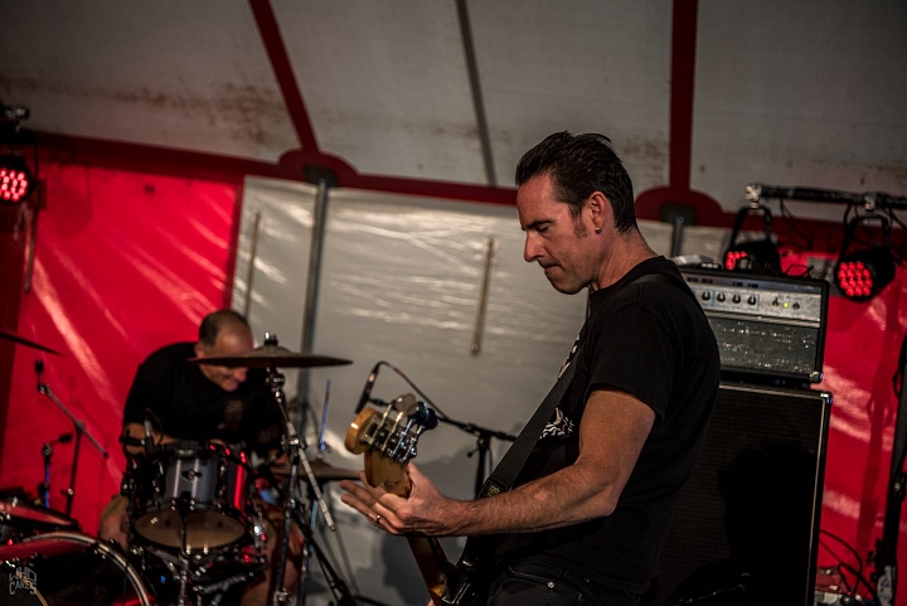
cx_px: 454
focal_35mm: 56
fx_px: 1412
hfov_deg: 35.6
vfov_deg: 24.2
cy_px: 303
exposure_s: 1/100
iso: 400
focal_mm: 56
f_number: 2.8
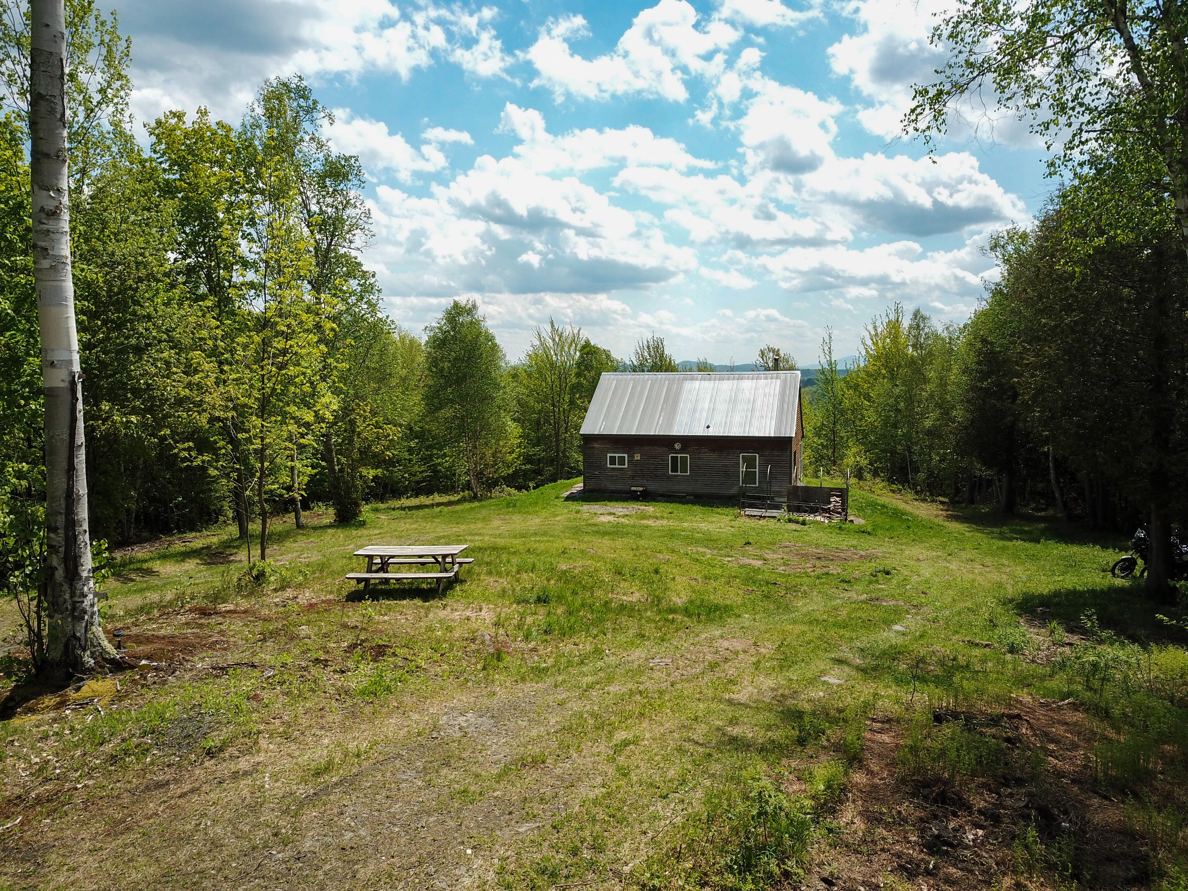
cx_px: 594
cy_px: 446
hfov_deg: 67.3
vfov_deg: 53.1
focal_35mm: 26
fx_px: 892
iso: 100
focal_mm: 4.73
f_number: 2.2
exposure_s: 1/1250
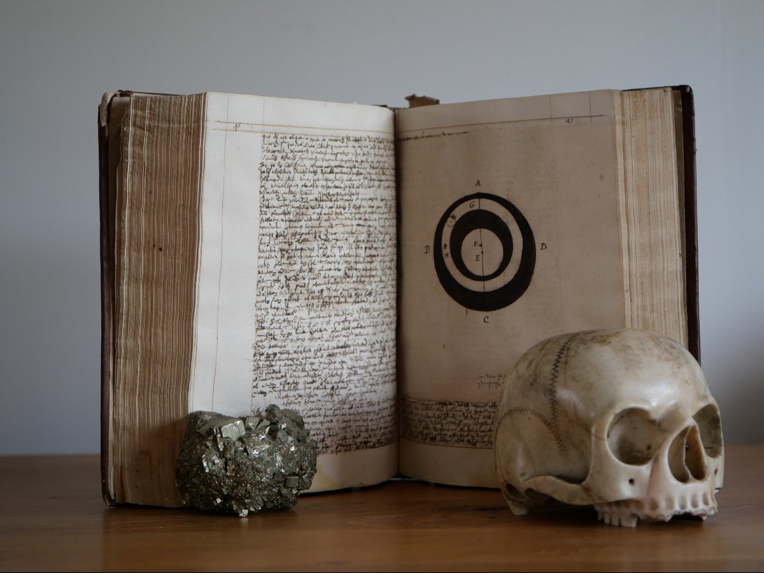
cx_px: 382
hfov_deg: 32.2
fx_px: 1324
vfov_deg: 24.4
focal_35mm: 60
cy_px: 286
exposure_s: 1/60
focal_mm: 30
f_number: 2.8
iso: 200
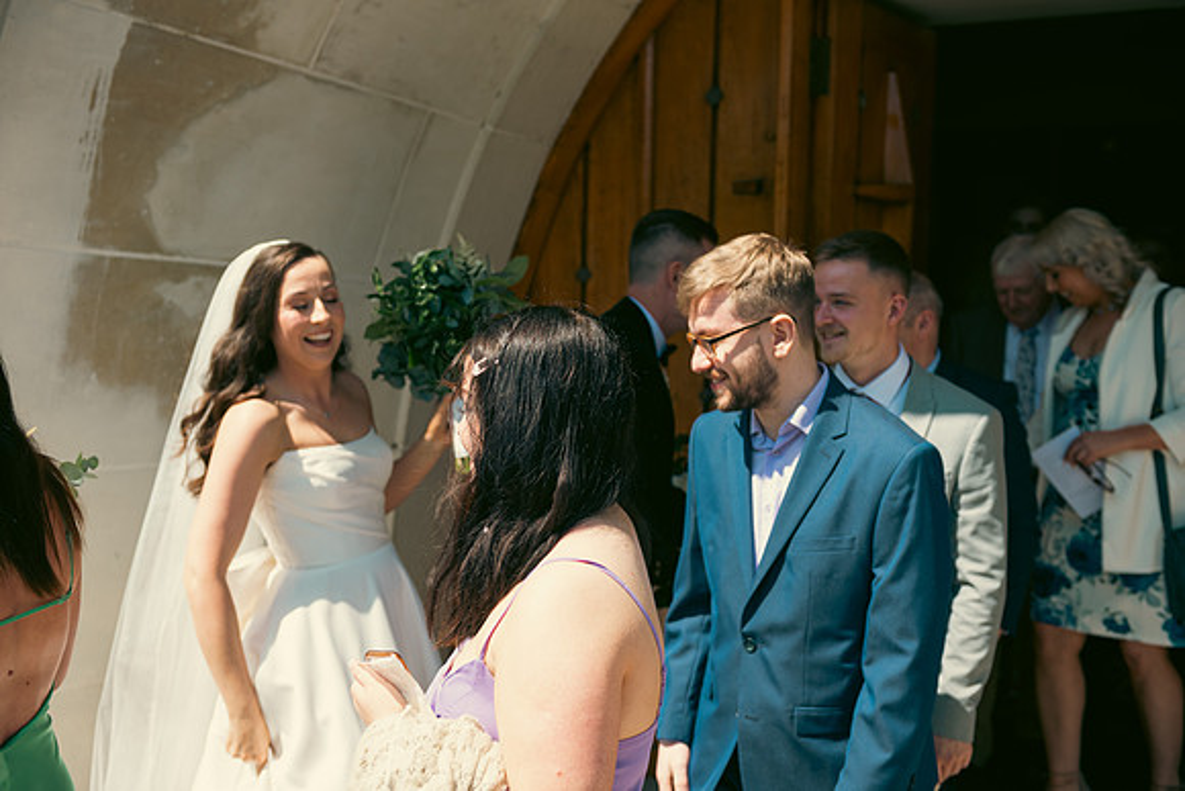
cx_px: 592
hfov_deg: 48.4
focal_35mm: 40
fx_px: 1317
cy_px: 396
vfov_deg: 33.4
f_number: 3.5
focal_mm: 40
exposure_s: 1/800
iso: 100
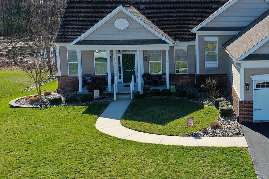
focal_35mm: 52
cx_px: 225
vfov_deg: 25.9
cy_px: 67
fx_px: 389
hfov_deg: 36.5
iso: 100
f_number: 5.6
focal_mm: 10.26
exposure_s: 1/320
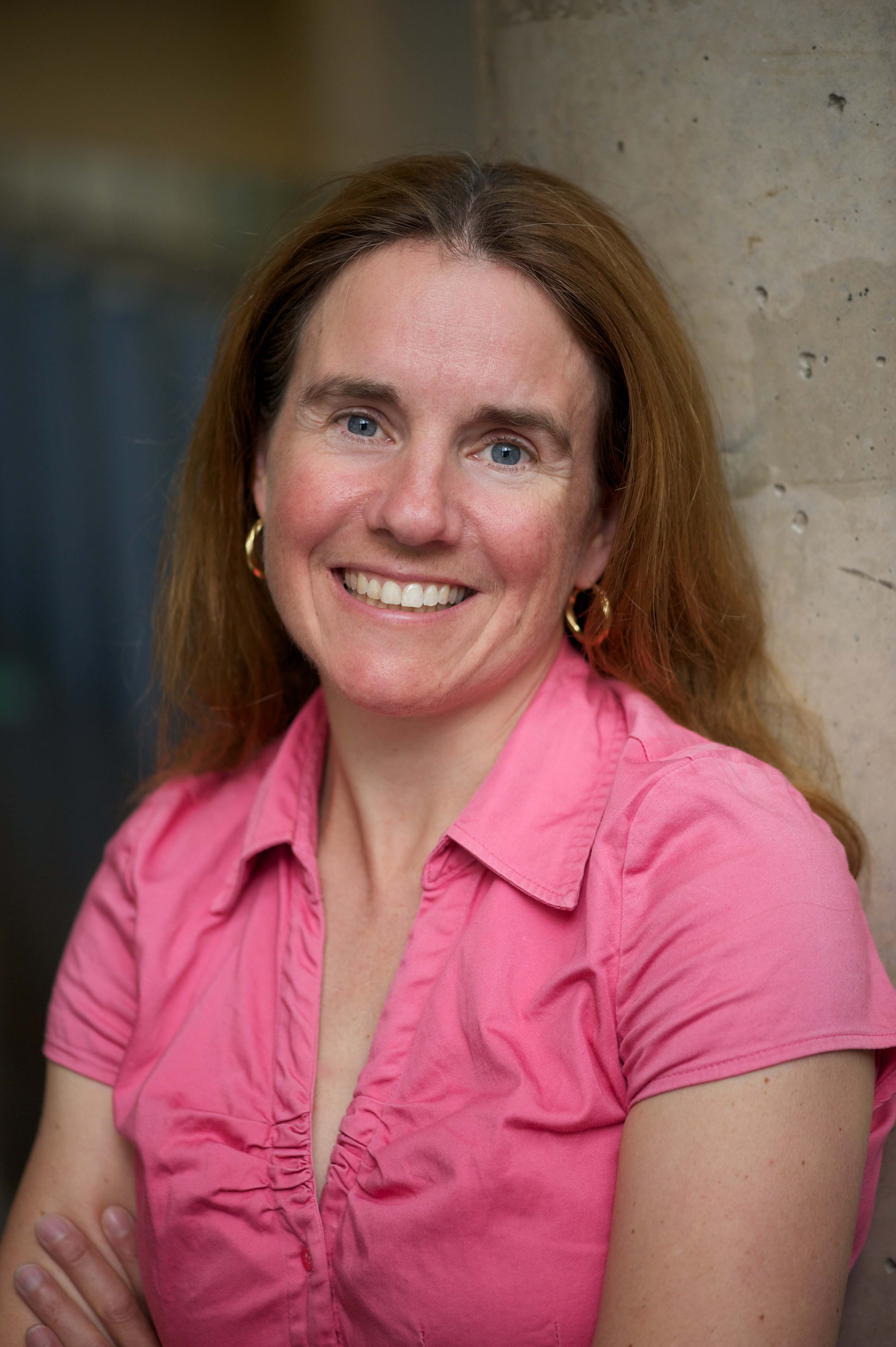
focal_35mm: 105
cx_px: 448
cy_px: 674
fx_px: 3925
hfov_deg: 13.0
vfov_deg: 19.5
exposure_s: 1/125
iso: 400
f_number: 3.2
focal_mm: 105
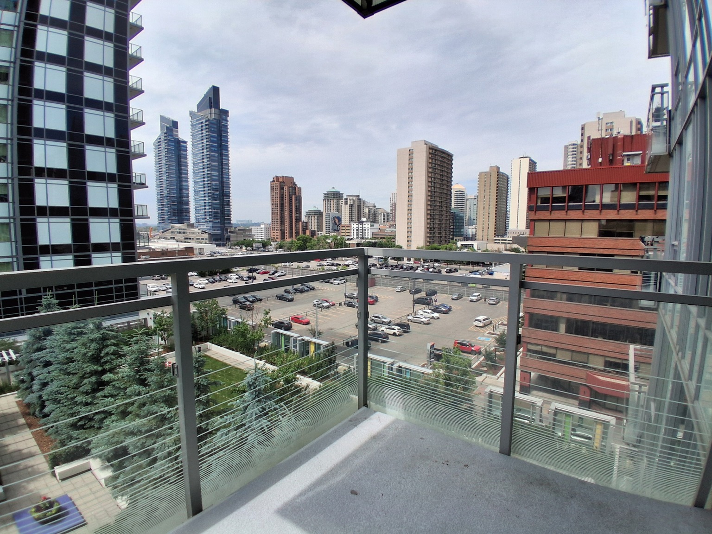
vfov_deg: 74.7
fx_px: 350
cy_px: 267
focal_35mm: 17
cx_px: 356
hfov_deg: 91.0
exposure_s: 1/1695
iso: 50
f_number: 2.2
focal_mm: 1.4
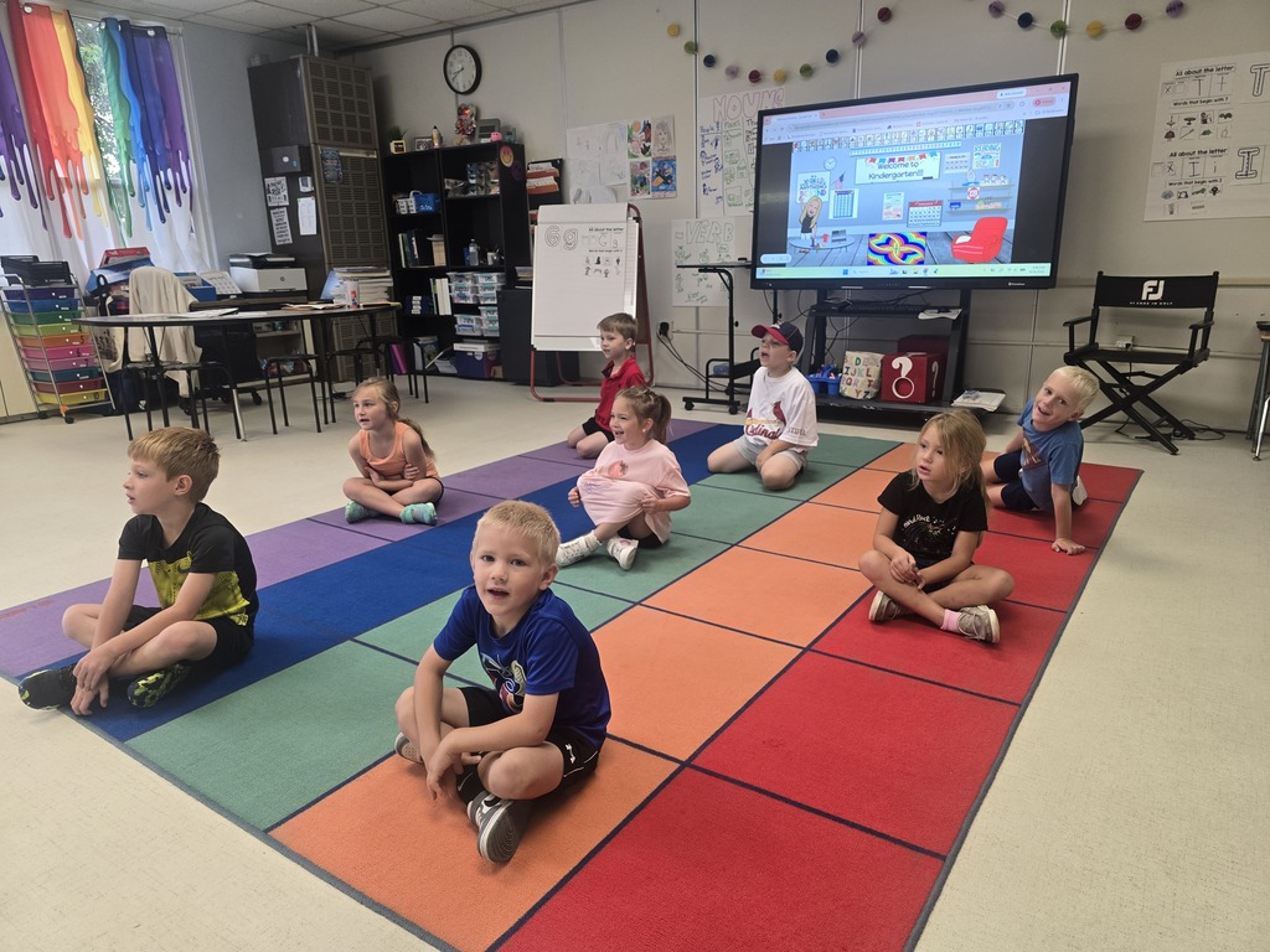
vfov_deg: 58.9
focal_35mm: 23
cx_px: 635
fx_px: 844
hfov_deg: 73.9
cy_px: 476
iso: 125
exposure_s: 1/120
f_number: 1.7
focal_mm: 6.3
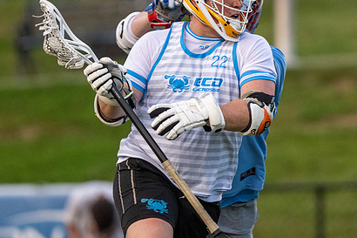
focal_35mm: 866
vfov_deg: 1.6
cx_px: 201
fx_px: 8584
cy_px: 106
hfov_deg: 2.4
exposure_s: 1/1000
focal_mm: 500
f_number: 5.6
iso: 5000
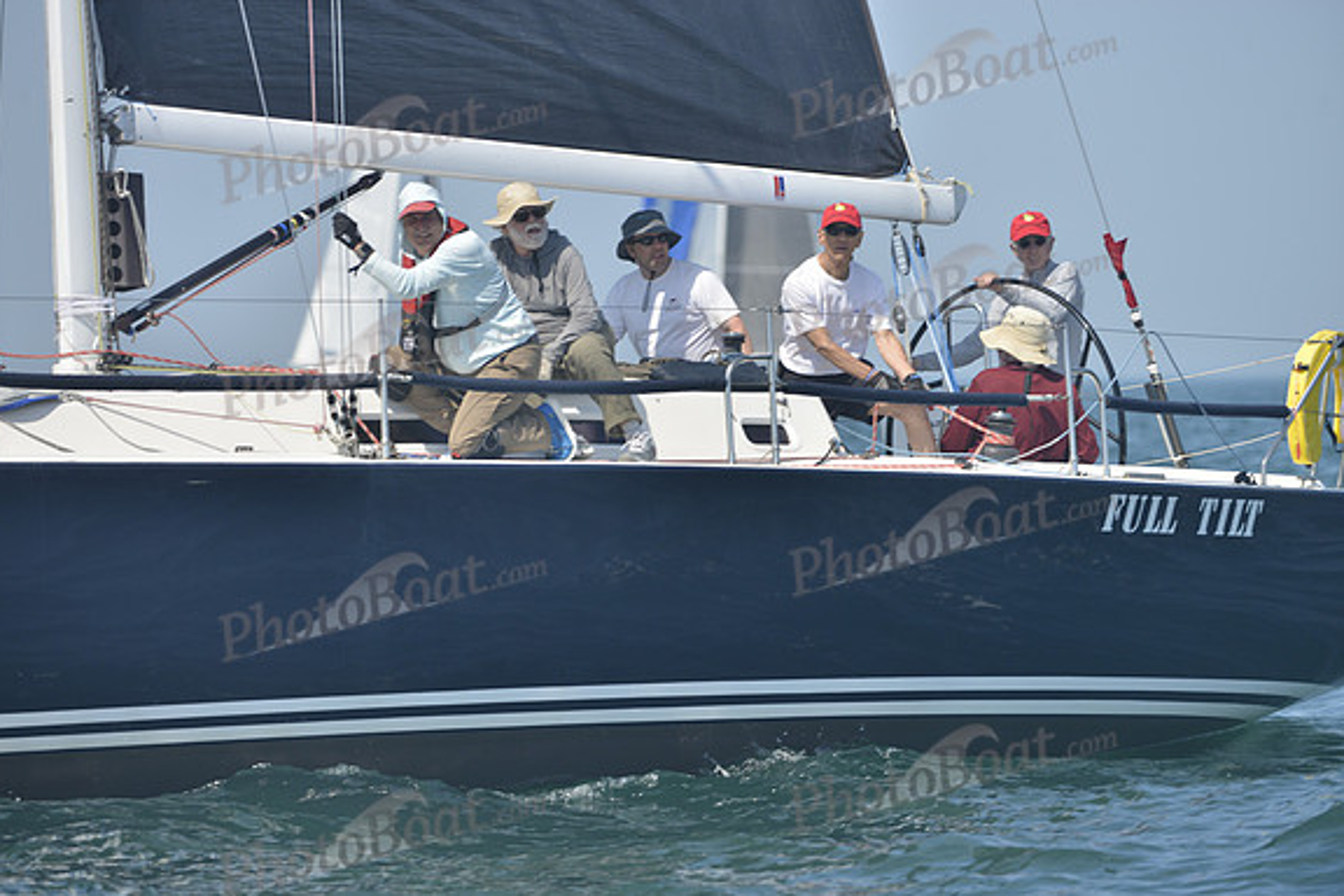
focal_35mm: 282
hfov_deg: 7.3
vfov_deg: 4.9
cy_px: 447
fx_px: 10527
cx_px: 670
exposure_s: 1/1000
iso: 280
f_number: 6.3
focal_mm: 280
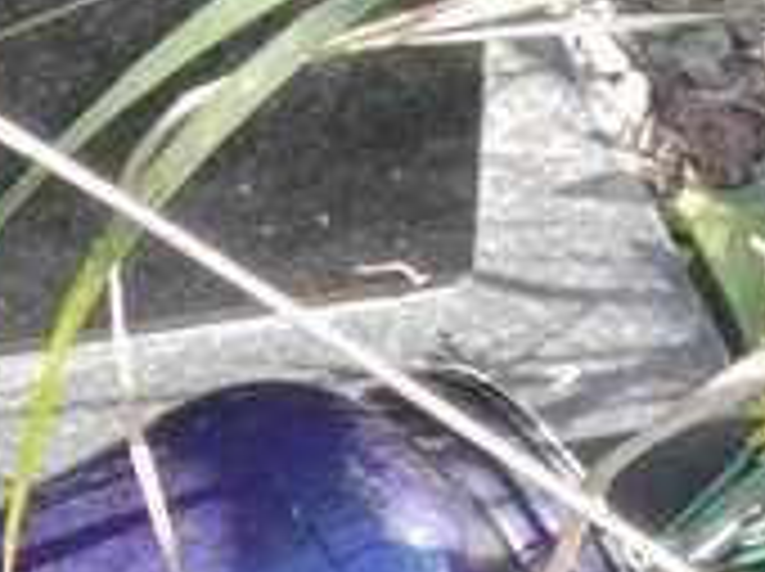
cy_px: -554
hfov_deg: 6.3
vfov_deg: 4.7
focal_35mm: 311
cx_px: -428
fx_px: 6863
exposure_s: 1/160
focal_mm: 5.52
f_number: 1.9
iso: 100
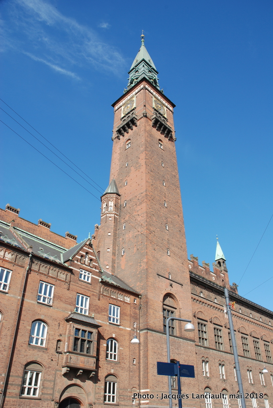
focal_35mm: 27
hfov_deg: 48.1
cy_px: 204
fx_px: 306
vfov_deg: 67.3
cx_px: 136
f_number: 13
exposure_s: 1/60
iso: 100
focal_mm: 18
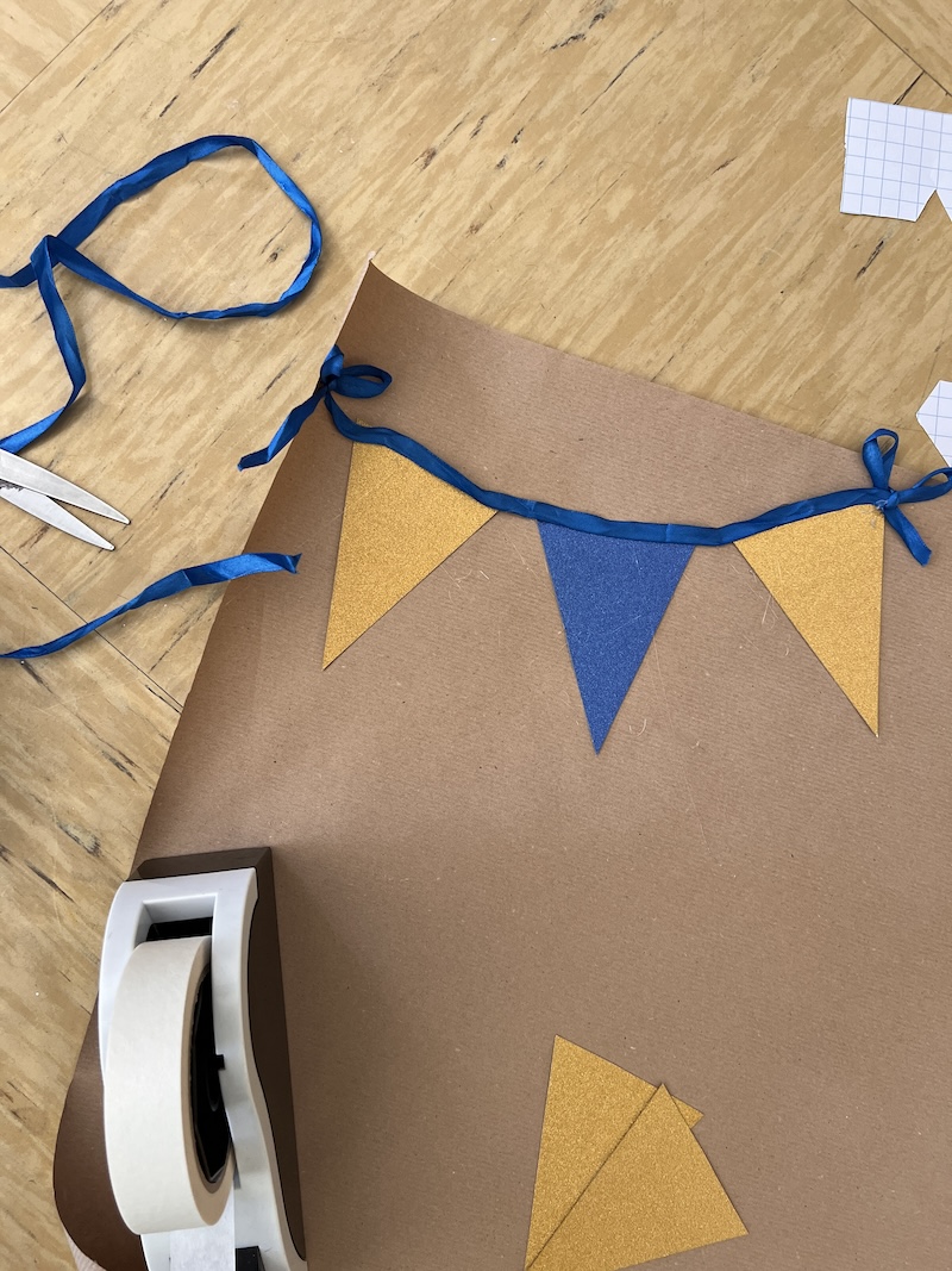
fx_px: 954
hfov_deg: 53.1
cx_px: 476
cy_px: 636
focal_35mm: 26
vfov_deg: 67.3
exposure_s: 1/108
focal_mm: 5.7
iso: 125
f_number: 1.5
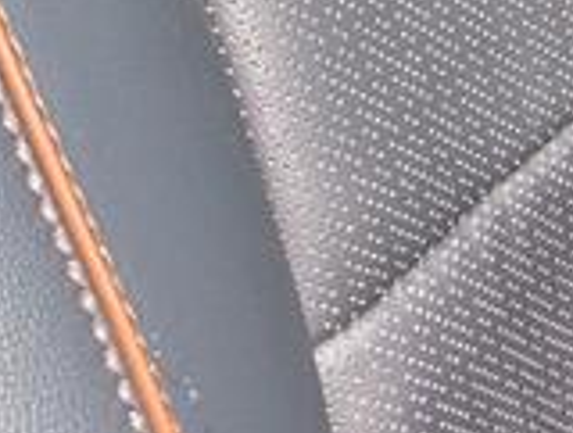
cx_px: 997
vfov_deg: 7.0
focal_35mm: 191
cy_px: -884
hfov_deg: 9.8
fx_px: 3171
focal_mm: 6.9
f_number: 1.68
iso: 20
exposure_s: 1/676
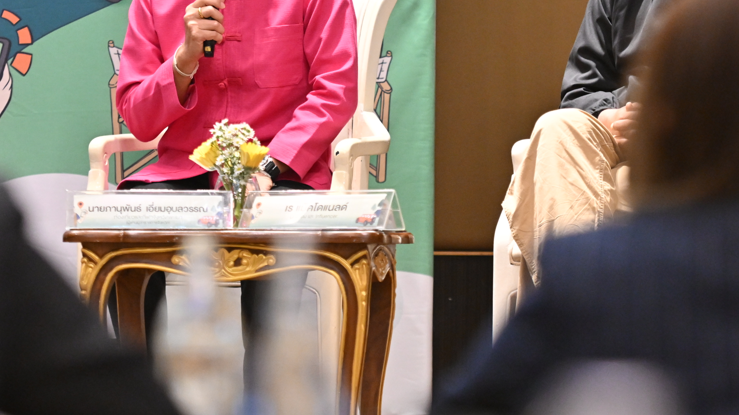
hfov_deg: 7.9
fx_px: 5349
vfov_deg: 4.4
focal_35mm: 273
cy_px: 107
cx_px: 388
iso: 2500
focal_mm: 116
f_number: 2.8
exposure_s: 1/100
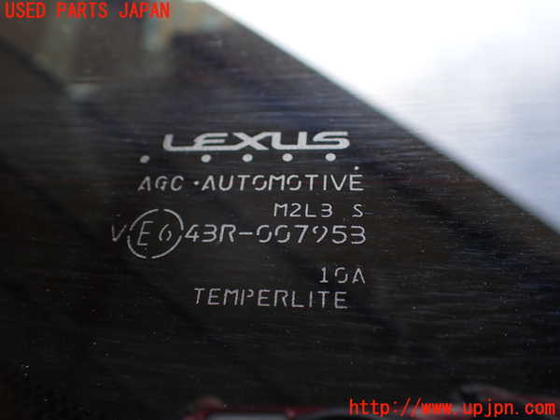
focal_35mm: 30
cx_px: 280
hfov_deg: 60.0
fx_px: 485
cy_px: 210
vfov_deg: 46.8
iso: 100
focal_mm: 5.4
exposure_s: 1/160
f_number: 2.3
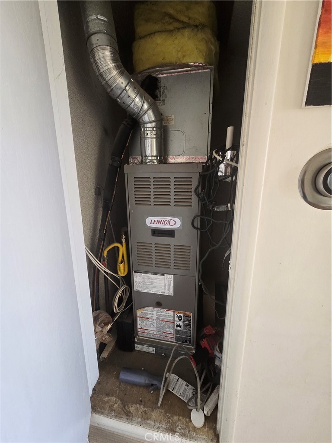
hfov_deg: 89.9
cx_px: 166
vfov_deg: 106.2
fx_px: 166
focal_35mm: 13
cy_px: 222
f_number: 2.2
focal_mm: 2.2
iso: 320
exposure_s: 1/60
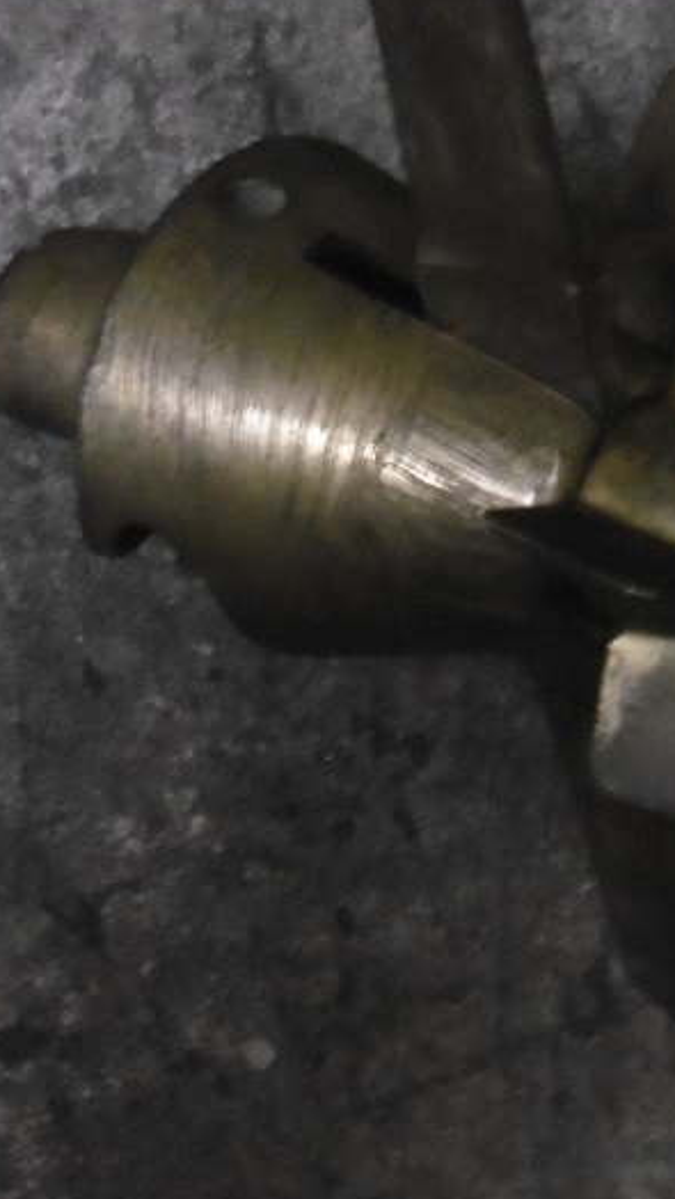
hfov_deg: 11.4
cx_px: 458
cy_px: 426
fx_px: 3371
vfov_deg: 20.1
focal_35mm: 106
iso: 500
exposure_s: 1/8
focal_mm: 9.2
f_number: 4
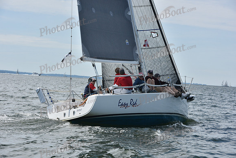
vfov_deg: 11.4
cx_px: 118
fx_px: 787
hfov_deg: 17.1
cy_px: 79
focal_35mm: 120
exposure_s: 1/1000
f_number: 9
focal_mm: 120
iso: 320
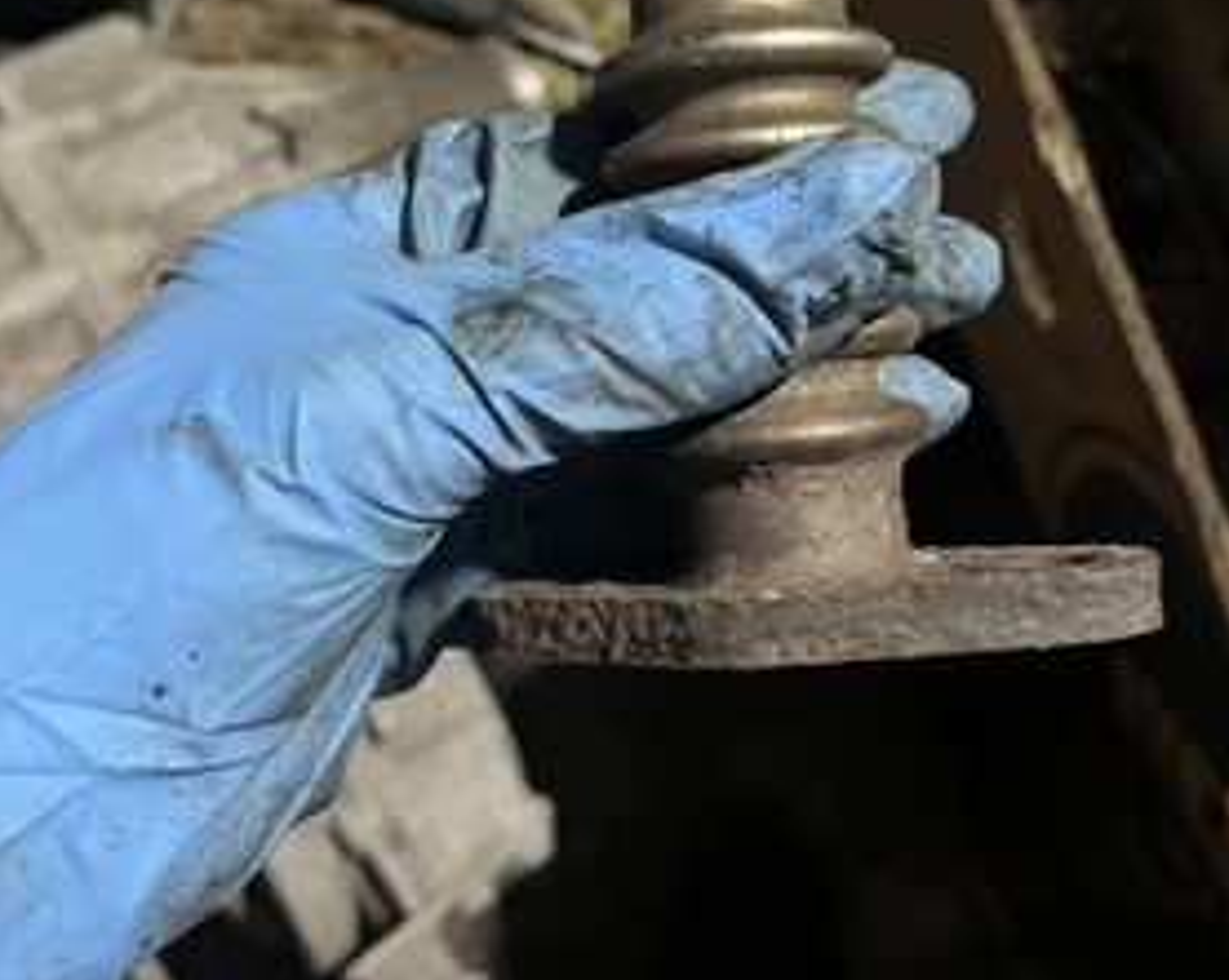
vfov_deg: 32.8
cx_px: 683
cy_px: 142
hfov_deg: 42.0
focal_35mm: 44
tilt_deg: -80.2
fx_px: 1599
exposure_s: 1/25
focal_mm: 5.1
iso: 500
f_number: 1.6
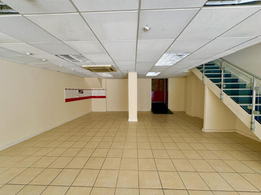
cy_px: 98
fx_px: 106
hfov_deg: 102.1
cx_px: 130
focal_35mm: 14
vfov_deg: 85.7
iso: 64
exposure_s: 1/99
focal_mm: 2.22
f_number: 2.2
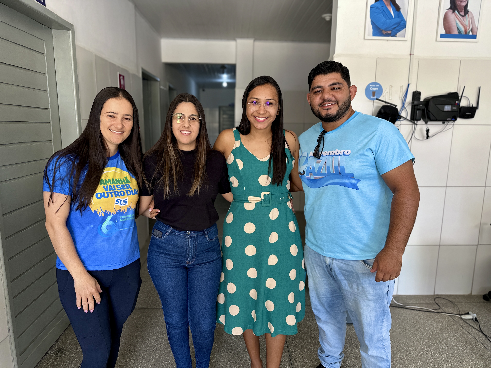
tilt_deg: -10.1
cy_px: 184
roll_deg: -0.6
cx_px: 246
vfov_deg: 56.8
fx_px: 340
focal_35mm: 24
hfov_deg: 71.6
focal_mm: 6.86
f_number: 1.78
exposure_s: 1/120
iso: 160
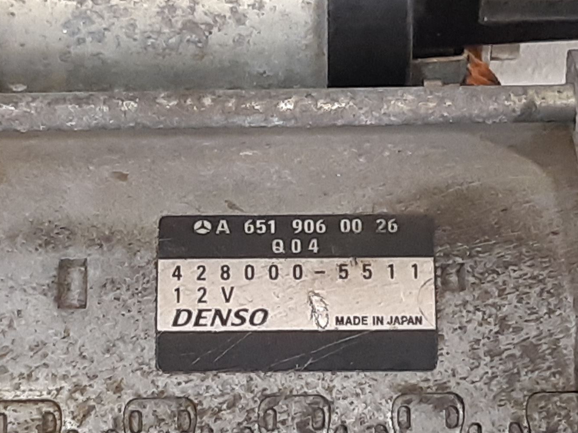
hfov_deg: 46.8
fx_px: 668
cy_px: 253
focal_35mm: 40
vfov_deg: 35.9
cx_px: 309
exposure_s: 1/33
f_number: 1.7
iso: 200
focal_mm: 3.93
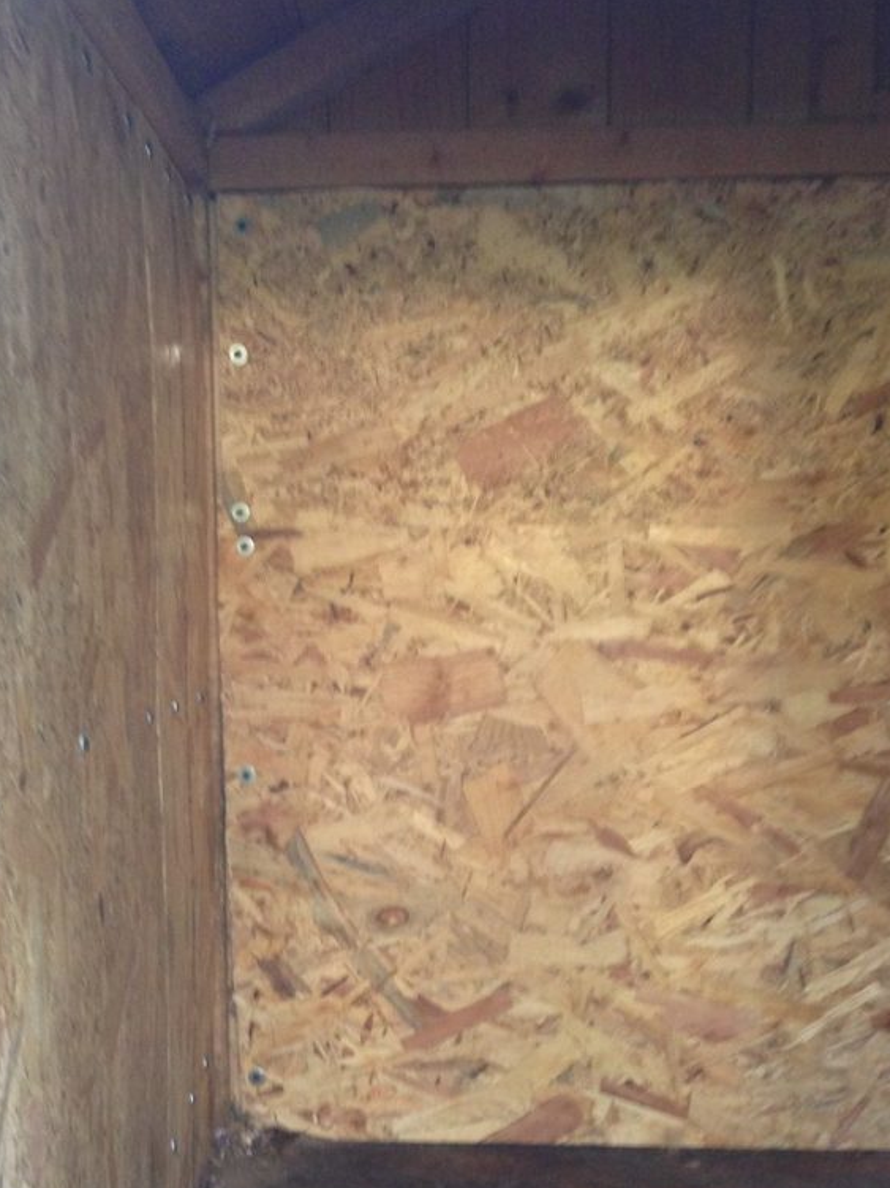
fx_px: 1543
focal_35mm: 45
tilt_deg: -2.1
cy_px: 674
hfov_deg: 32.1
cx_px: 371
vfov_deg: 42.0
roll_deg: -1.2
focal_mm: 4.12
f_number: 2.4
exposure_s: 1/20
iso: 125
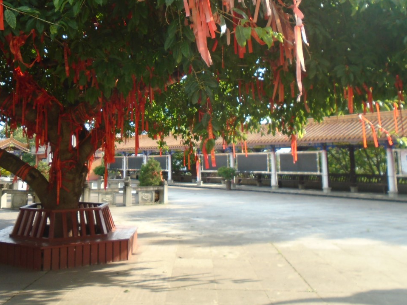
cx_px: 153
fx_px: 447
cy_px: 90
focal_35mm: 38
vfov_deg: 37.1
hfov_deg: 48.5
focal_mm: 4.6
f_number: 3.2
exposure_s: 1/160
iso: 100
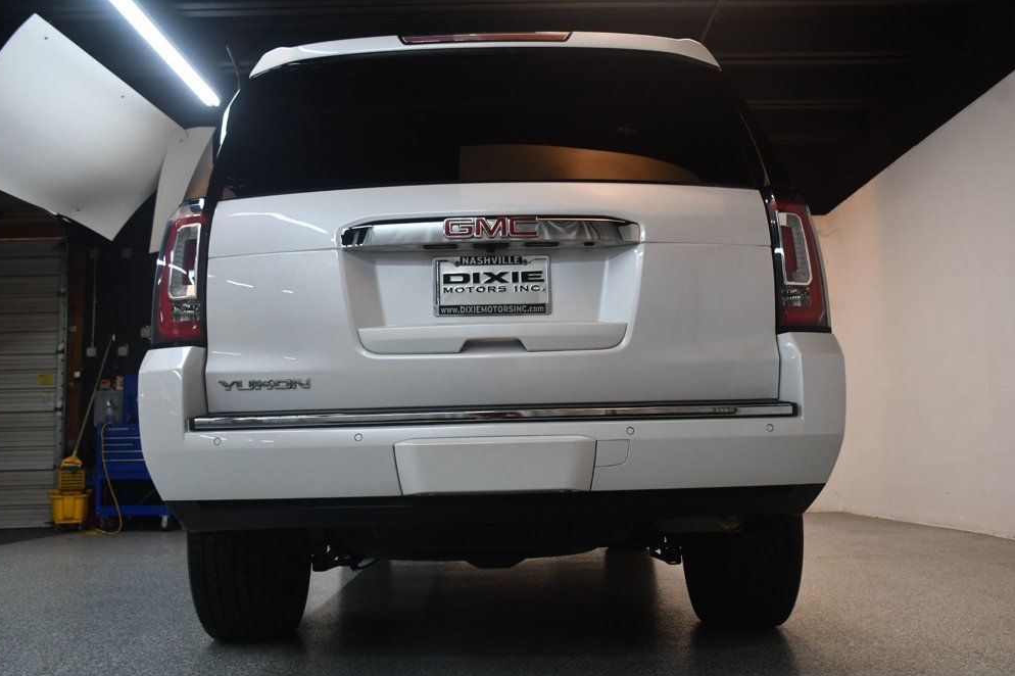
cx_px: 511
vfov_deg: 38.9
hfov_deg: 55.8
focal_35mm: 34
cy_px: 347
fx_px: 958
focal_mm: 22
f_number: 3.5
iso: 900
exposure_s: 1/125
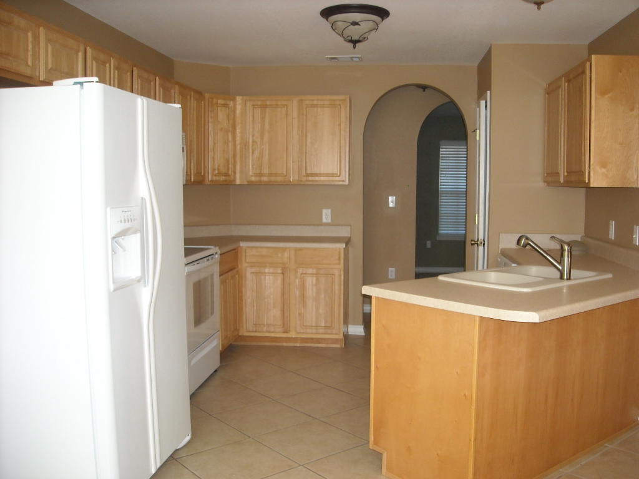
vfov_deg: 40.7
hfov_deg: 52.6
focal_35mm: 35
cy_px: 240
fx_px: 646
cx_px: 320
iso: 200
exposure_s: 1/54
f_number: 2.8
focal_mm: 5.7
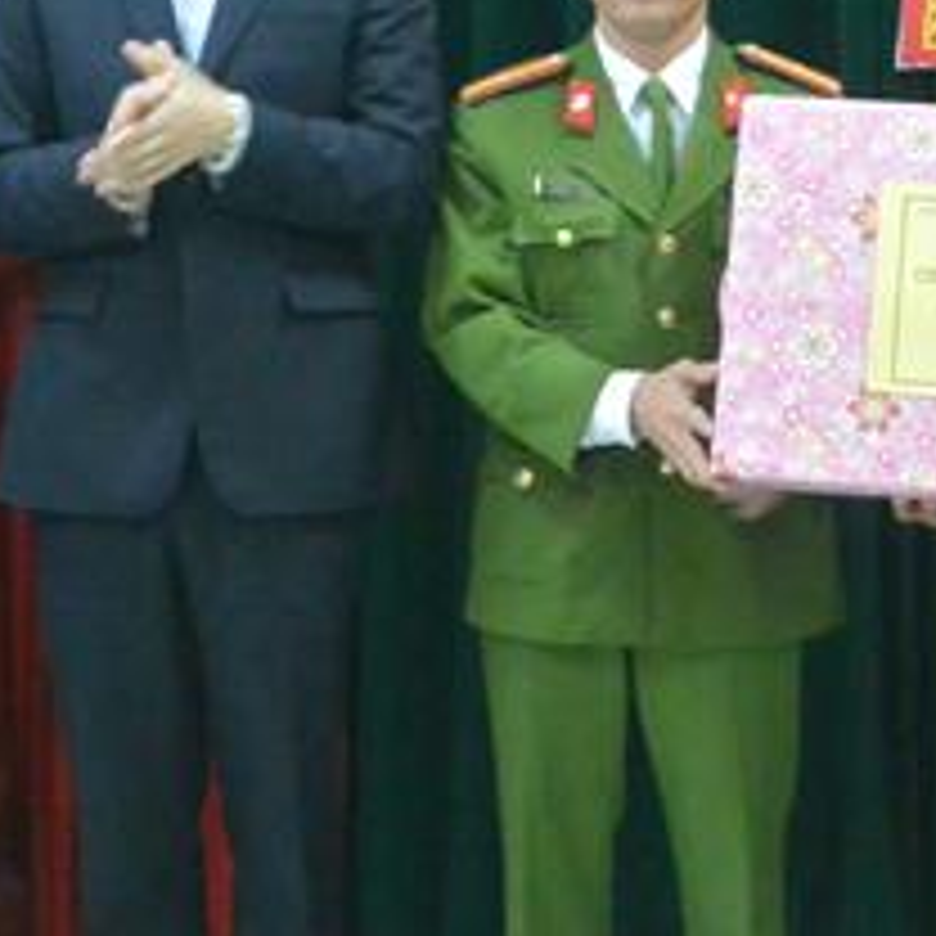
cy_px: 151
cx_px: 544
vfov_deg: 14.8
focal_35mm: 117
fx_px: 3579
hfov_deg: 14.9
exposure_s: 1/30
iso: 2500
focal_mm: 16.3
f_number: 4.2
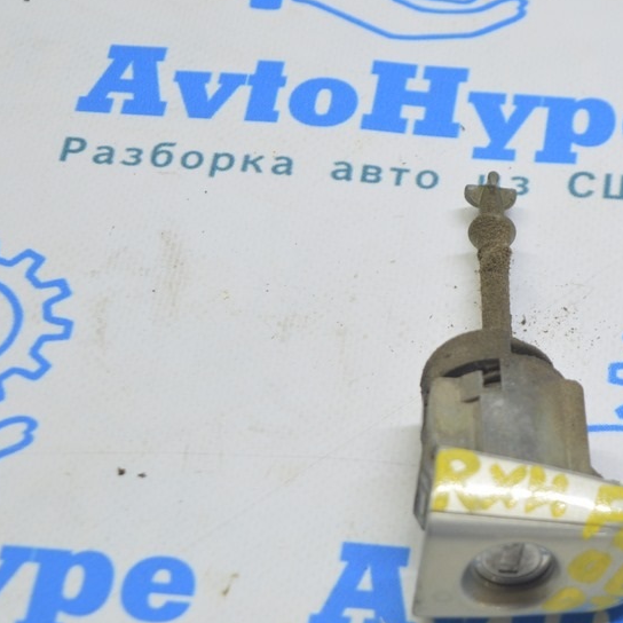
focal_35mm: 132
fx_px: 2684
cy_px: 327
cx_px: 510
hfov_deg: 13.2
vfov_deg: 13.2
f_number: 5.6
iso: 400
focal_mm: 55
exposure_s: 1/20
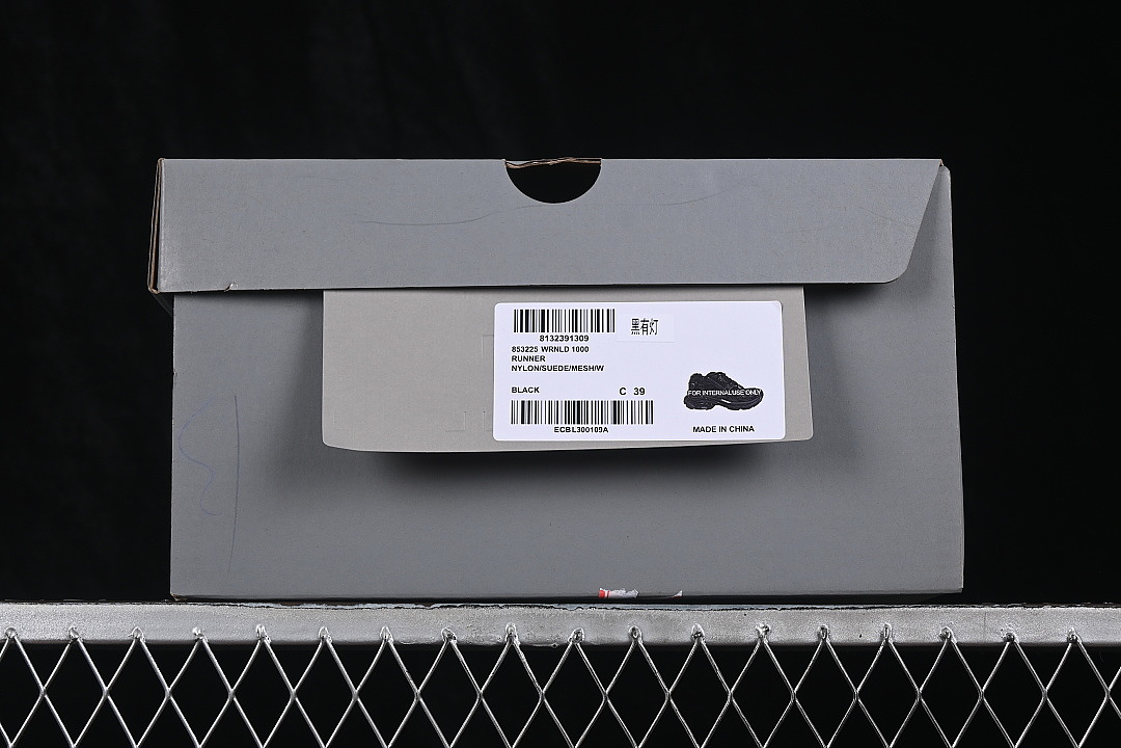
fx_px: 2335
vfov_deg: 18.2
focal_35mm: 75
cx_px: 560
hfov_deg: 27.0
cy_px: 374
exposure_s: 1/80
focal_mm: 50
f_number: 8
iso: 160
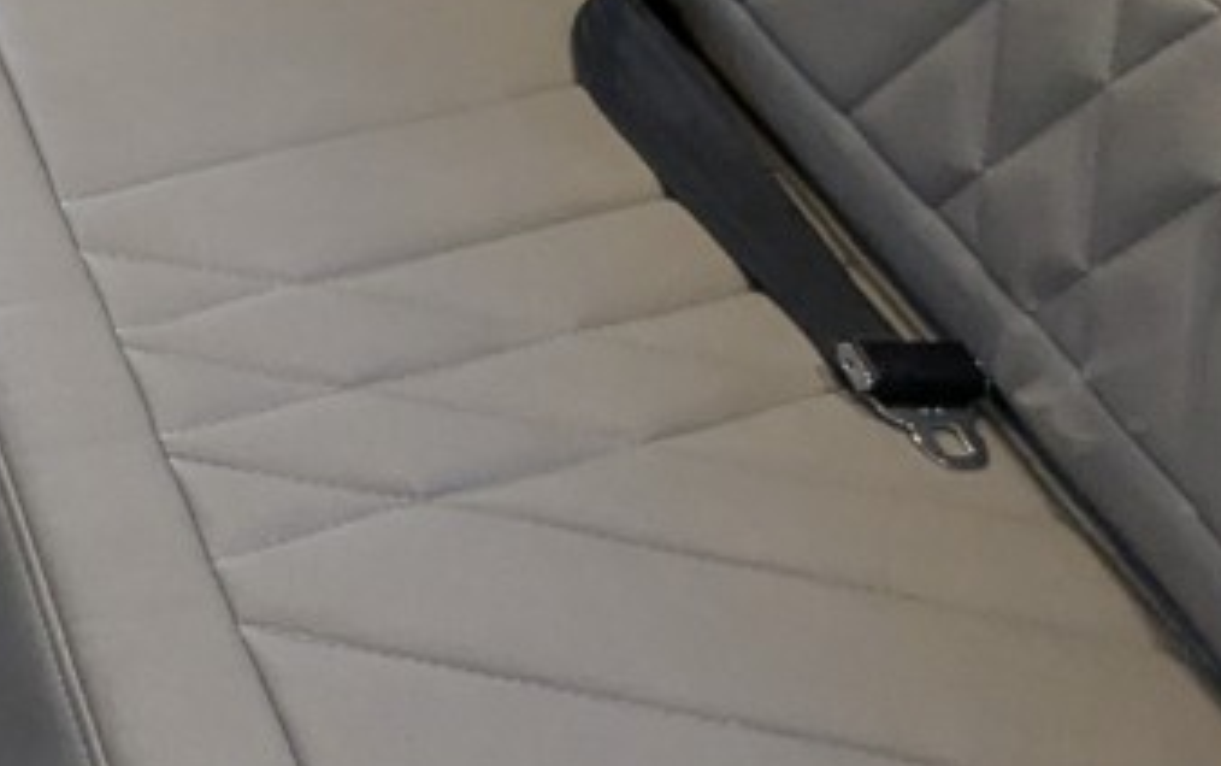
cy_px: 401
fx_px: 2332
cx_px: -717
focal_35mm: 70
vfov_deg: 18.7
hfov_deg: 22.6
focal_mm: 2.35
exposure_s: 1/176
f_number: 2.2
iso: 203
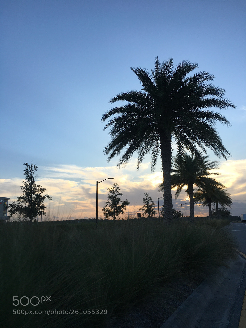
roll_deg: +0.5
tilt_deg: +12.6
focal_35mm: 29
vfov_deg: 61.7
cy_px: 164
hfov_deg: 48.2
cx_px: 123
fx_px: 275
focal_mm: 4.15
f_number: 2.2
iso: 25
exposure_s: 1/641
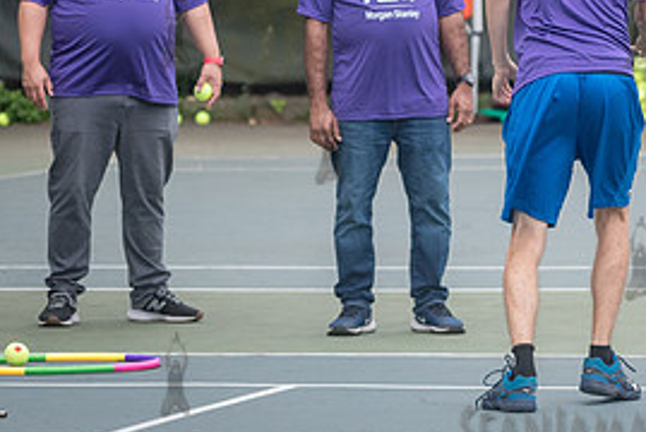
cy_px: 0
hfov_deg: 5.2
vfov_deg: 3.5
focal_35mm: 397
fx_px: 7132
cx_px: 558
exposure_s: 1/1600
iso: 1250
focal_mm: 155
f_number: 5
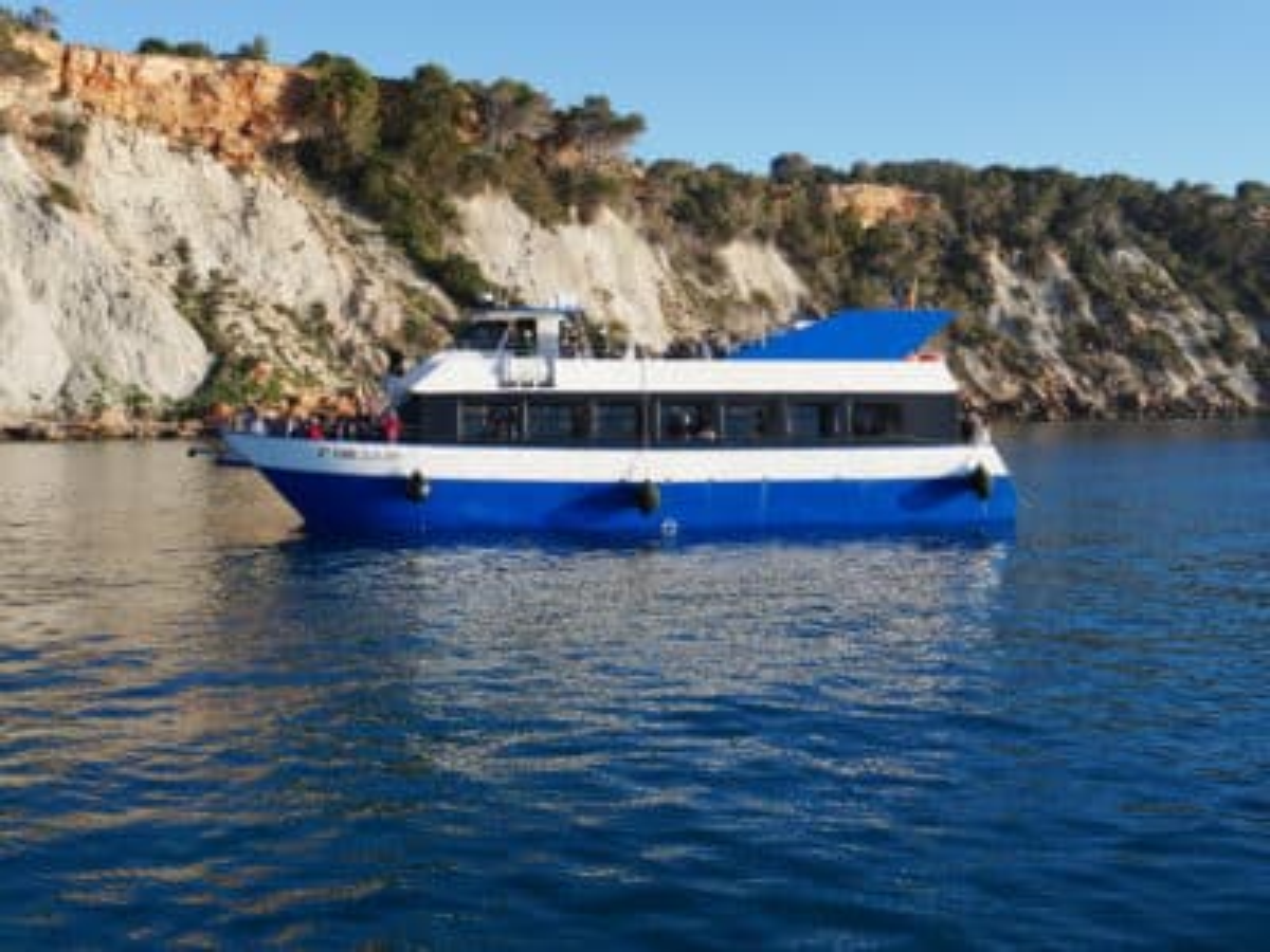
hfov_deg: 44.8
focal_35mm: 42
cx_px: 635
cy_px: 476
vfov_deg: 34.3
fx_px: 1541
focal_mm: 21
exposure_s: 1/320
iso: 200
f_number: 8
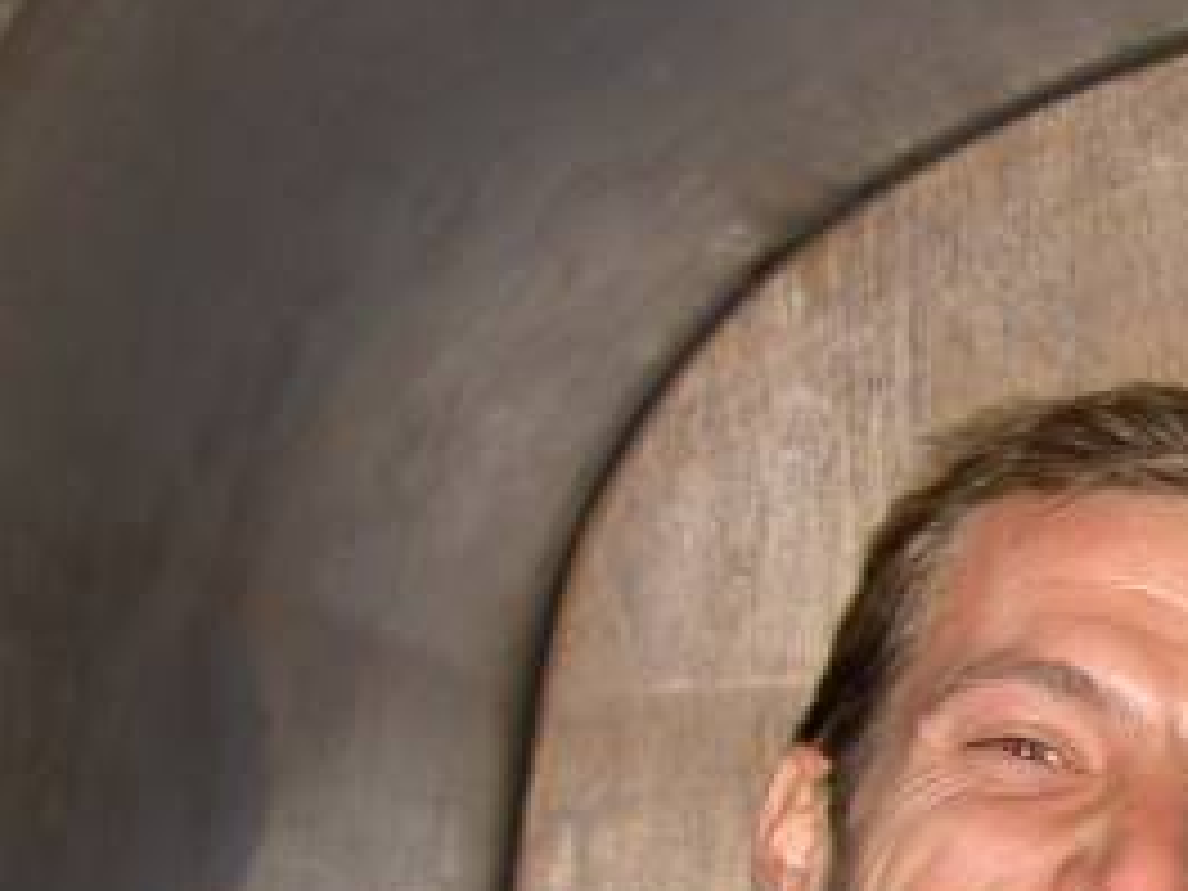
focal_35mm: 118
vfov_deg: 12.5
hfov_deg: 15.8
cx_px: 1580
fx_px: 4050
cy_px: 648
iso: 100
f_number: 2.8
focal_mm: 8
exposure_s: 1/30
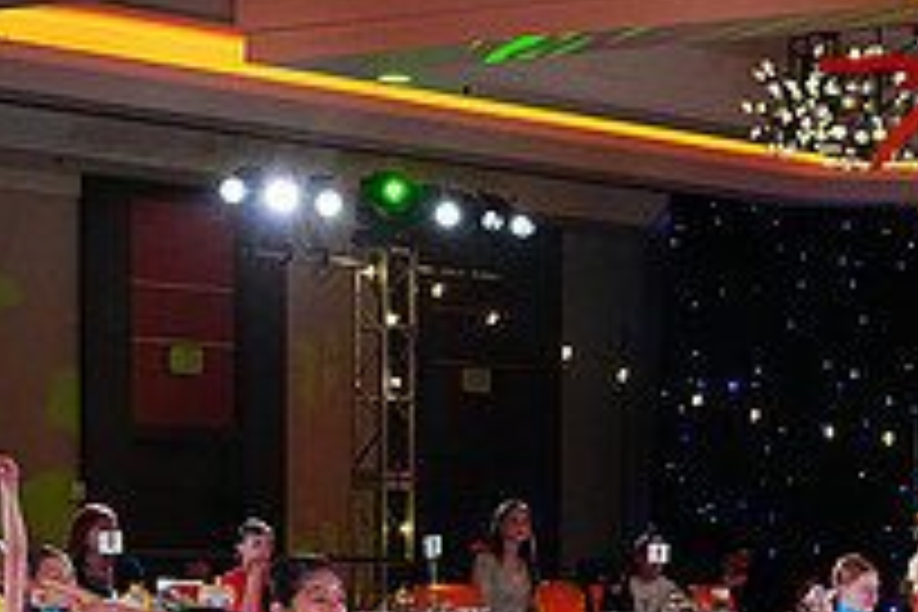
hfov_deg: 14.0
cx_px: 900
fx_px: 3697
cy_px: 817
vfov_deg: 9.3
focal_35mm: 145
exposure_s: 1/400
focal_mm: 51
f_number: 5.6
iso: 5000
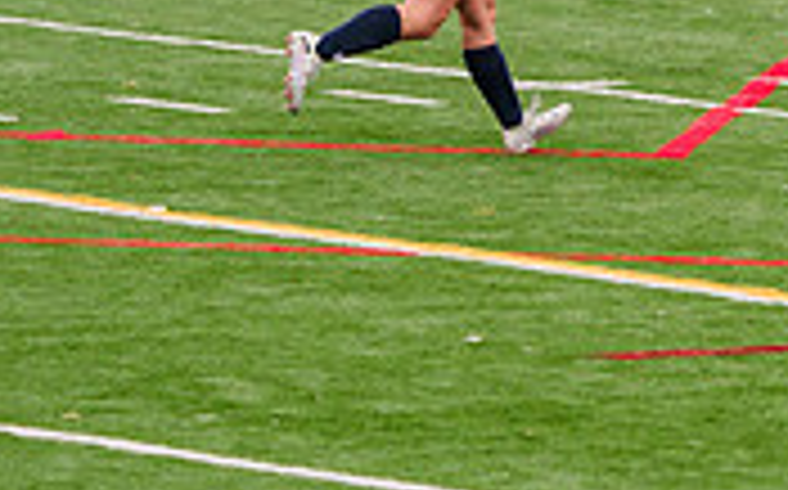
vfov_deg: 1.7
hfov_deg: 2.7
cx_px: 756
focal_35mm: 785
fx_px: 16842
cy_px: -106
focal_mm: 232
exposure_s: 1/1600
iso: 640
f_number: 5.6
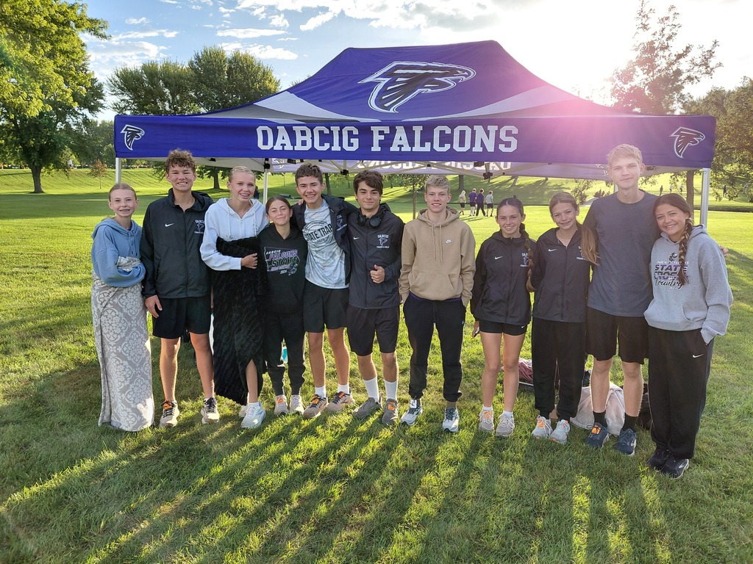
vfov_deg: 54.9
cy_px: 282
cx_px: 376
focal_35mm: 25
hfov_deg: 69.4
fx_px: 544
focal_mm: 4.69
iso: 50
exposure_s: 1/412
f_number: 1.8
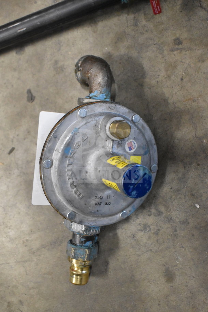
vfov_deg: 42.3
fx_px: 403
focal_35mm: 46
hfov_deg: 28.9
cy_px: 156
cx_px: 104
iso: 6400
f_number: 4.2
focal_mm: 31
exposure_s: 1/50
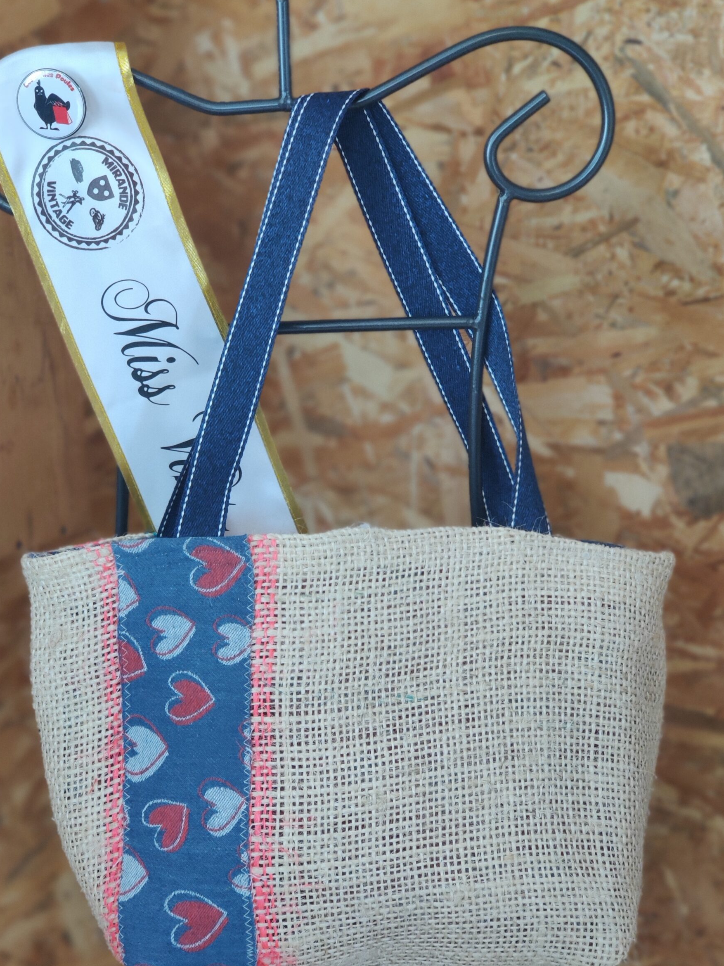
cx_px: 358
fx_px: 2259
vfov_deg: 24.1
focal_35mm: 81
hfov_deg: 18.2
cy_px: 506
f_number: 2.44
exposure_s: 1/50
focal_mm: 6.95
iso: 800
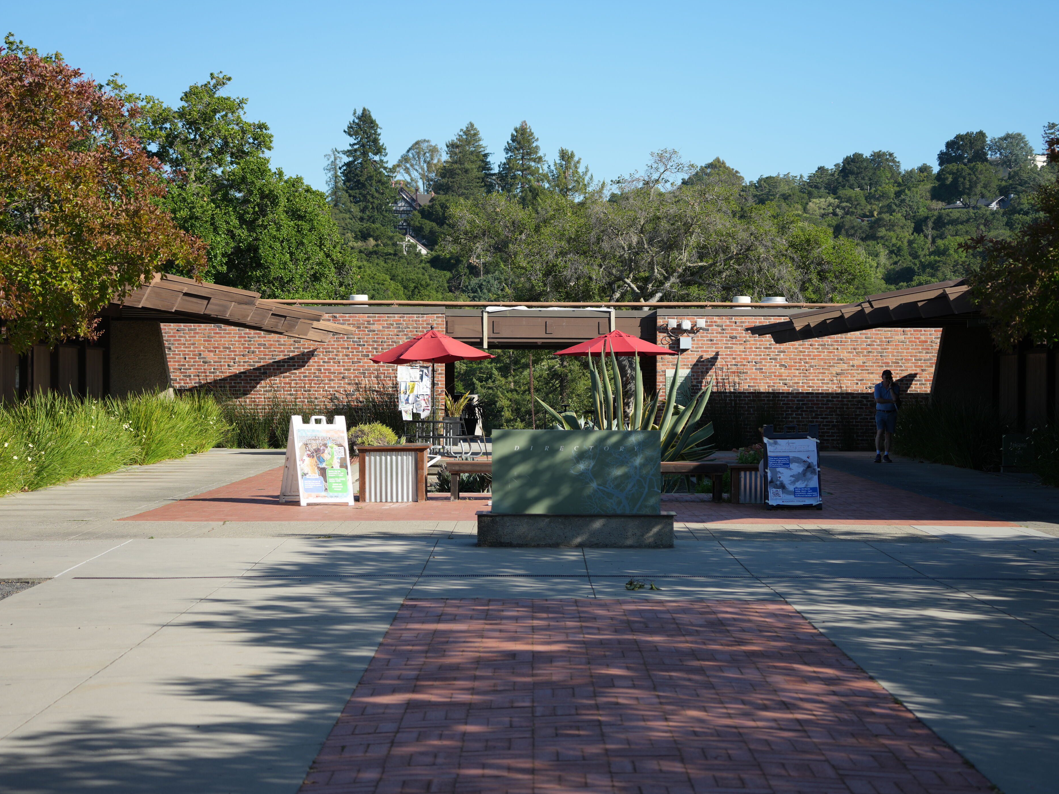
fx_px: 2294
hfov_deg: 26.0
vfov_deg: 19.6
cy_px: 407
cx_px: 578
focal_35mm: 75
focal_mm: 67
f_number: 5
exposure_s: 1/500
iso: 125
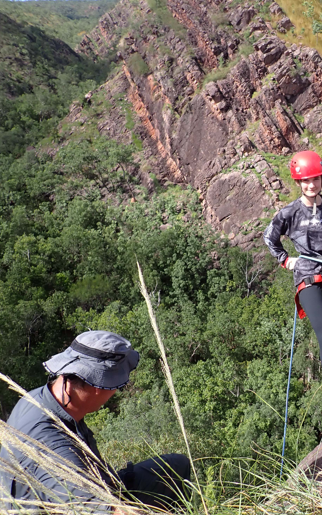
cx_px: 317
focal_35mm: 36
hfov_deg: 32.7
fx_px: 505
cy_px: 254
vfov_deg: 54.0
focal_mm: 4.5
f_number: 2.8
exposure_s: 1/800
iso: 100
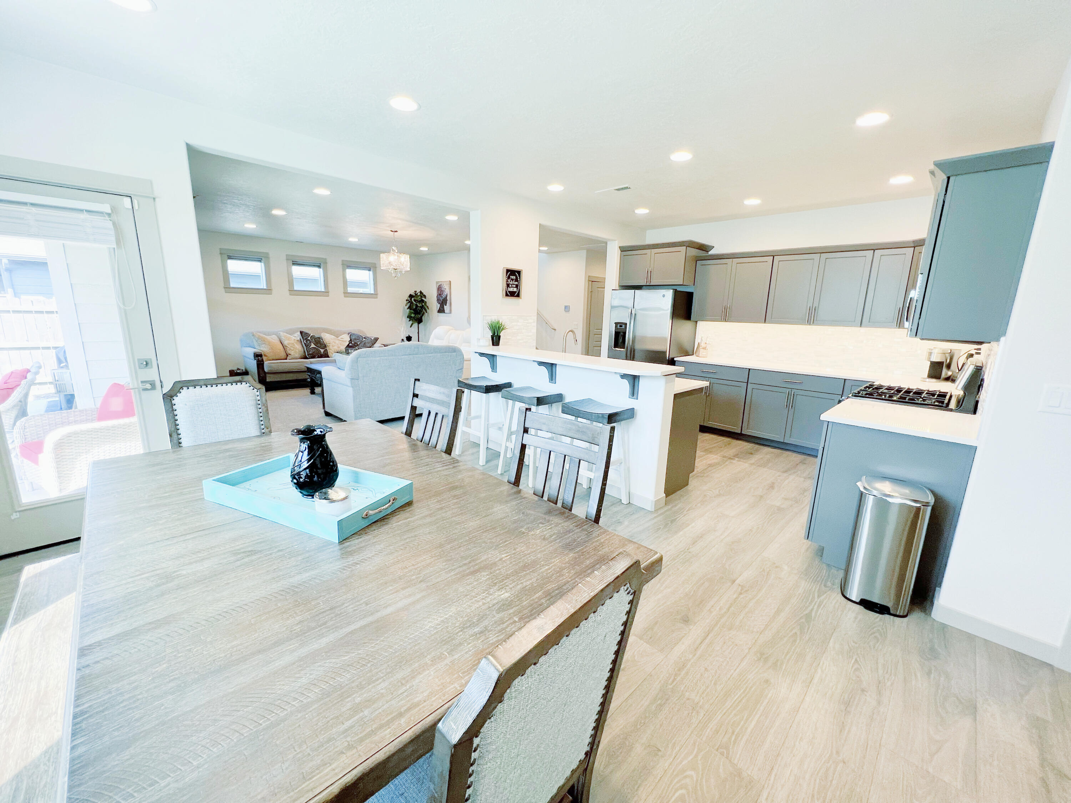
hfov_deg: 106.2
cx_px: 536
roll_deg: -2.2
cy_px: 402
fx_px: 402
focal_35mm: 13
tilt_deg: -12.7
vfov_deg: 89.9
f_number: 1.8
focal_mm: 1.57
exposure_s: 1/120
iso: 200
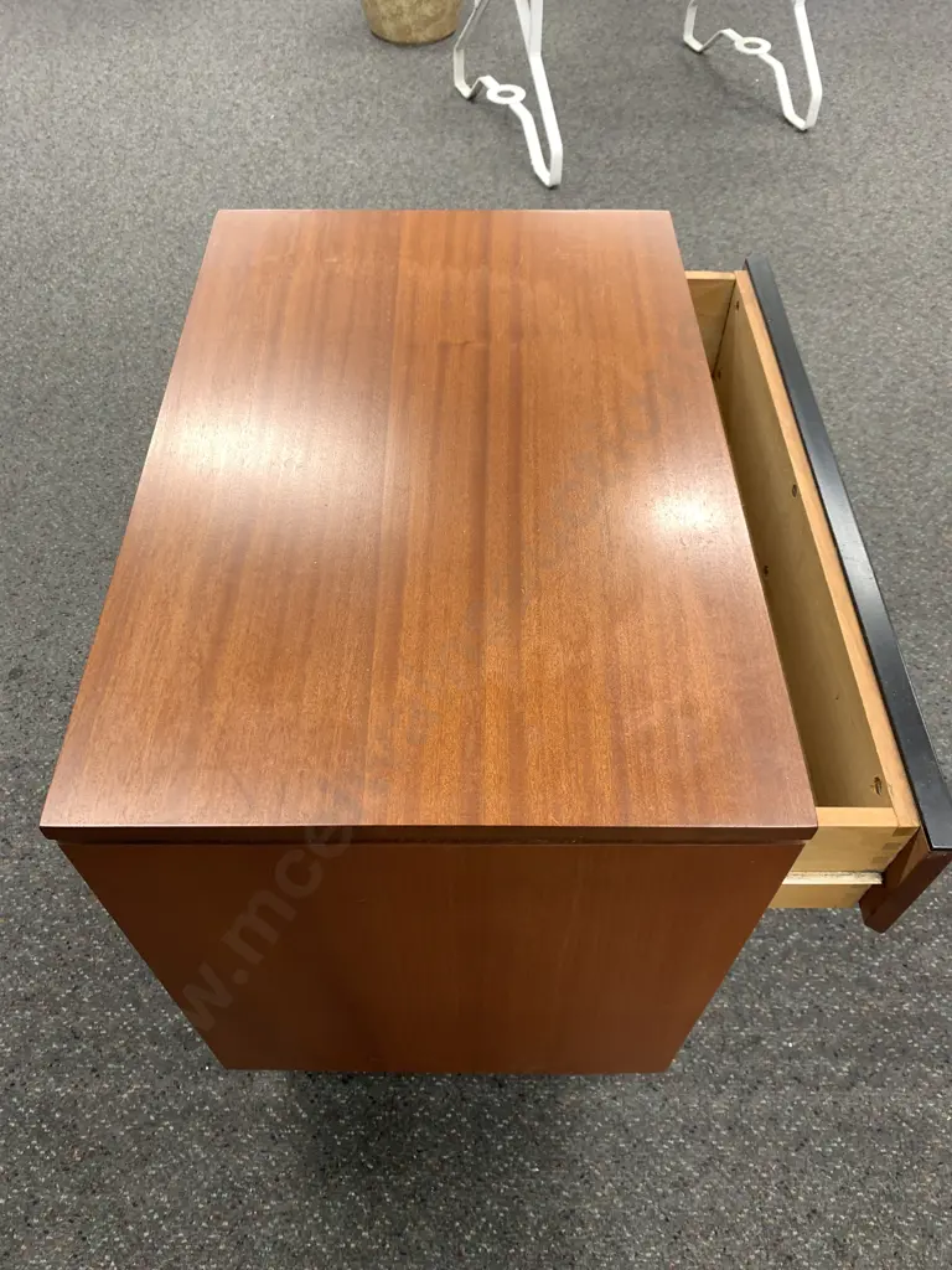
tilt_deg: -51.5
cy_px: 635
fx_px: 953
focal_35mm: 26
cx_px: 476
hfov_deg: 53.1
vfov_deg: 67.3
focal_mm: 4.25
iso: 100
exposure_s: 1/50
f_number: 1.8
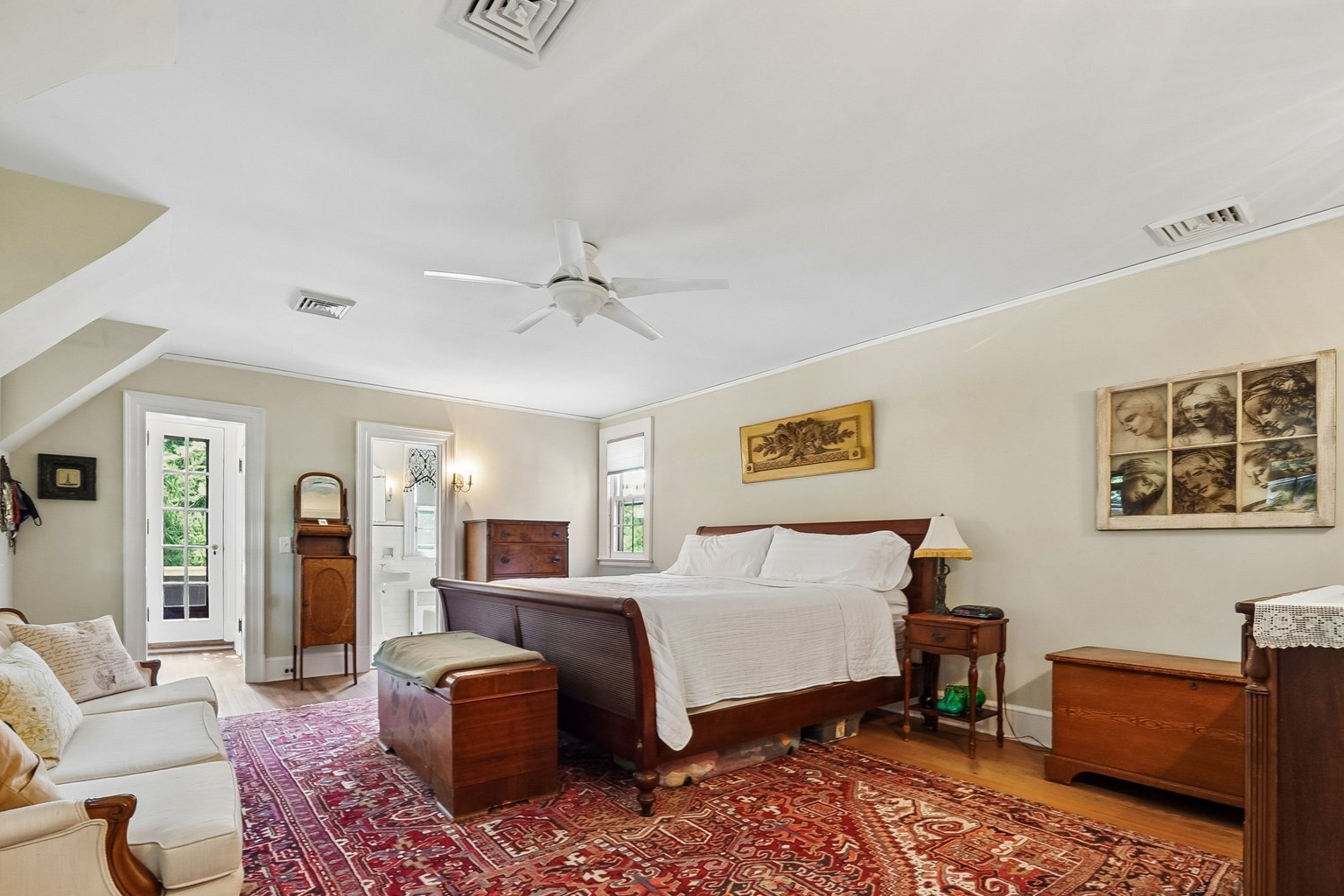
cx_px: 619
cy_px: 542
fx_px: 597
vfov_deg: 72.9
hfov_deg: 96.5
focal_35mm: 16
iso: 400
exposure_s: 1/2
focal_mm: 12
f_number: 11
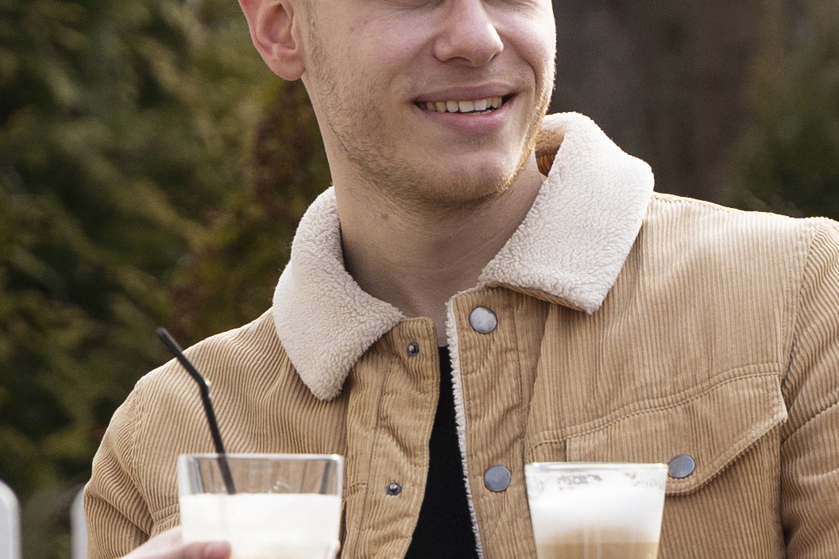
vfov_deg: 3.5
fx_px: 9135
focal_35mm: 392
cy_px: 202
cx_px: 335
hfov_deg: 5.3
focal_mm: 69
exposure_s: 1/1000
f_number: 3.5
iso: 200
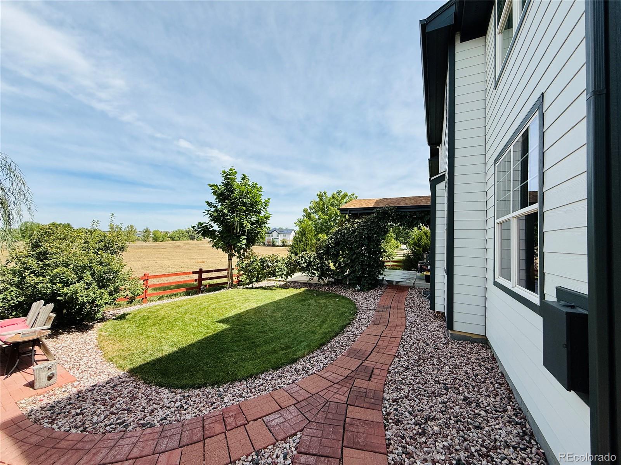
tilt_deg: +1.4
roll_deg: -1.8
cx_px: 310
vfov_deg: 85.7
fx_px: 251
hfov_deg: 102.1
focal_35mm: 14
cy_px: 232
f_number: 2.2
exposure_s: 1/2165
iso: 50
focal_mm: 2.22
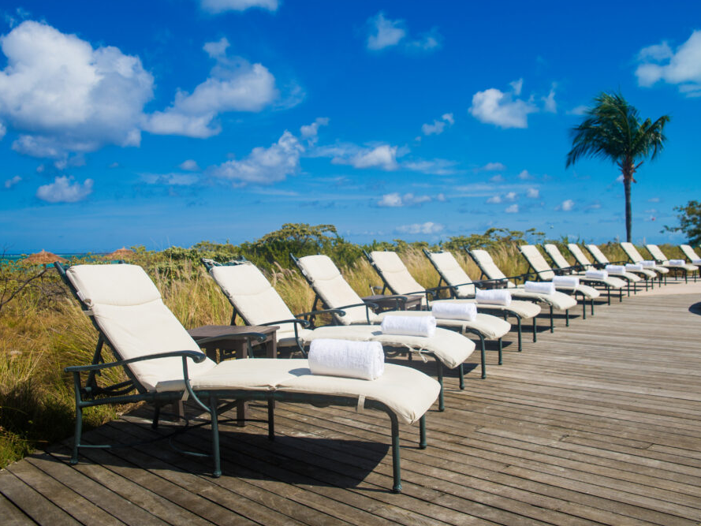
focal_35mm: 31
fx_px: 628
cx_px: 364
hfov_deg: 58.3
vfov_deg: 45.5
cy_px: 259
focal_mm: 28
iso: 100
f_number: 5
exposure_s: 1/1000
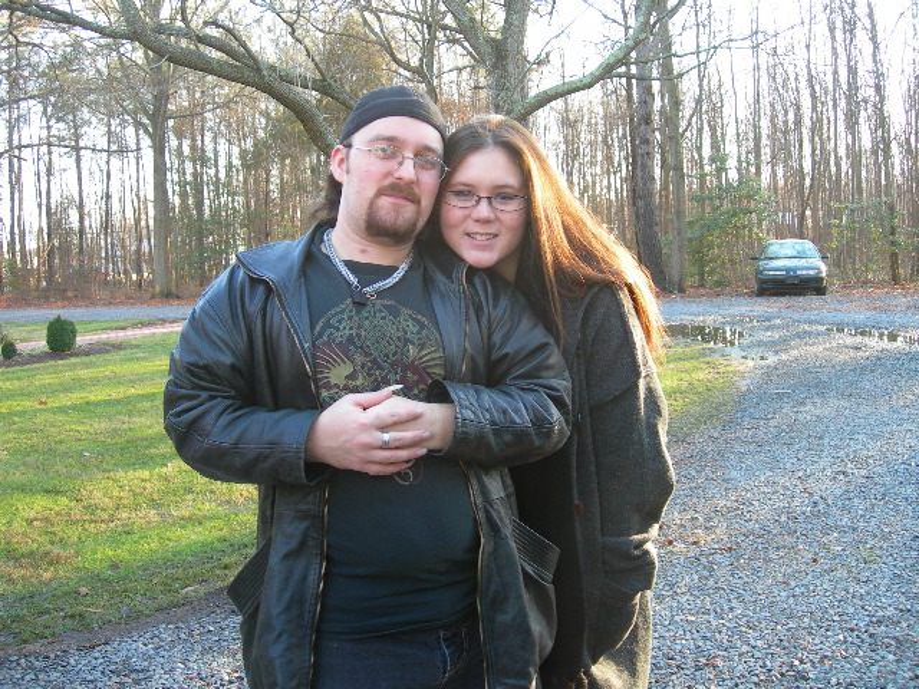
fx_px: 1009
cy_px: 344
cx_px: 460
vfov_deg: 37.7
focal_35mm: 38
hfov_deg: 49.0
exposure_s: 1/35
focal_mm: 7.8
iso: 50
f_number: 2.8
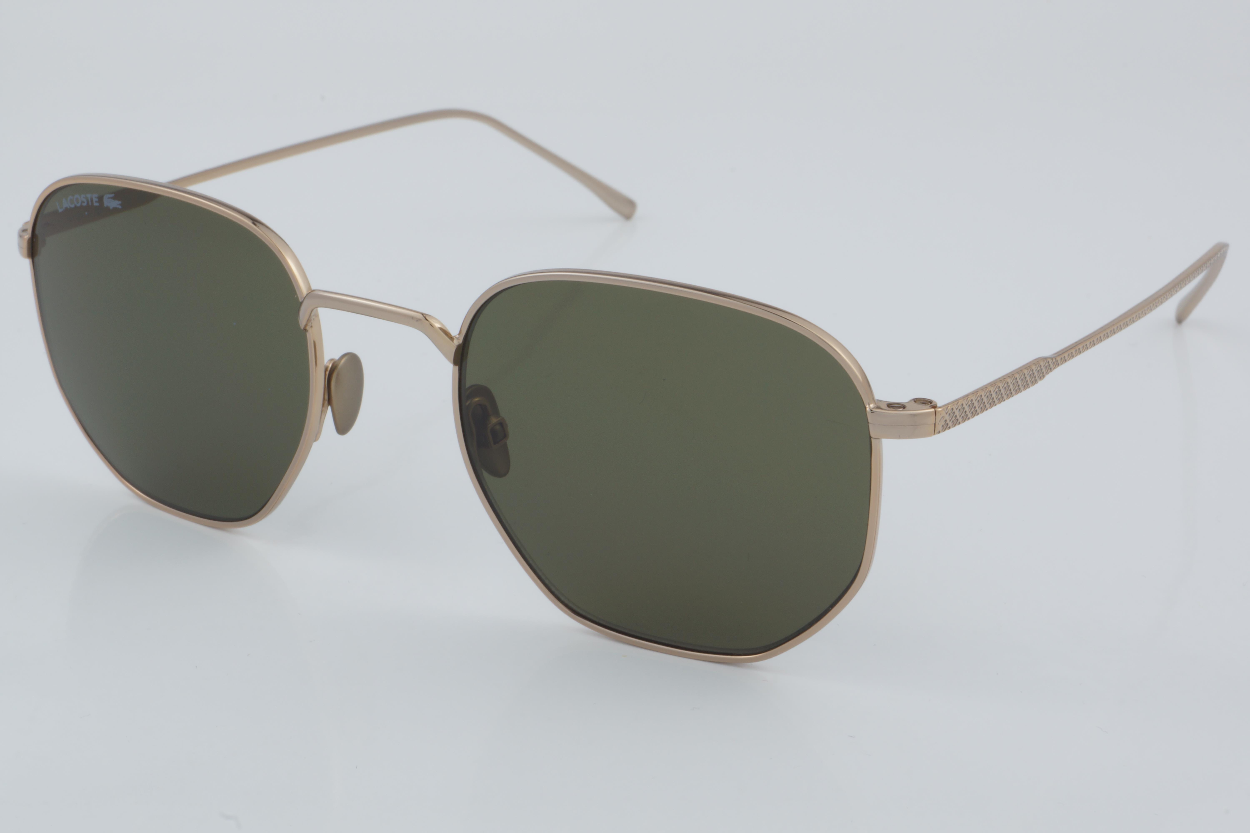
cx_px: 625
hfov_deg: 27.0
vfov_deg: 18.2
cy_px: 416
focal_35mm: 75
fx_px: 2604
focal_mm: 50
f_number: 32
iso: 100
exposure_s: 1/4
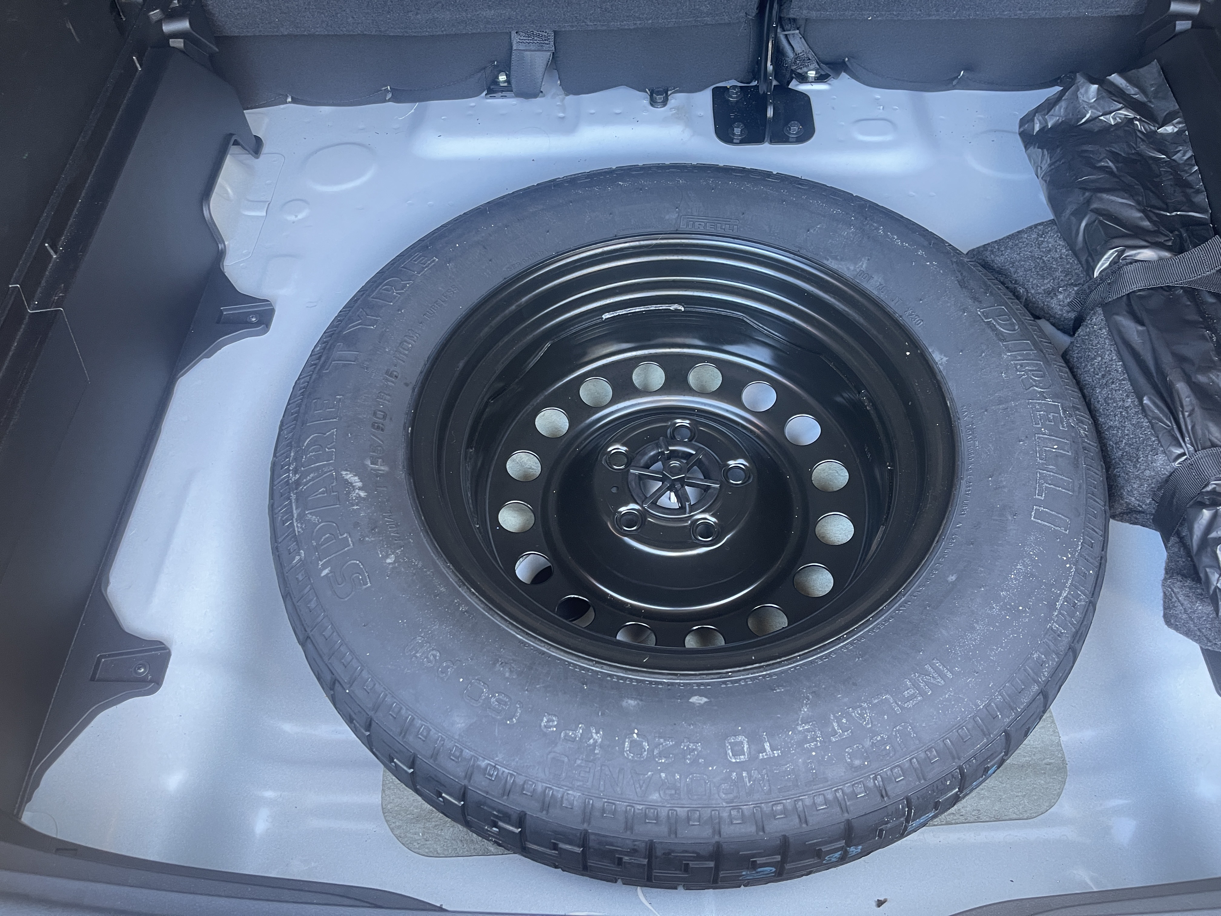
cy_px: 458
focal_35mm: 25
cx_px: 610
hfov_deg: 69.4
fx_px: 882
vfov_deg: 54.9
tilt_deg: -56.3
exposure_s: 1/60
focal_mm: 5.1
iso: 160
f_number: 1.6
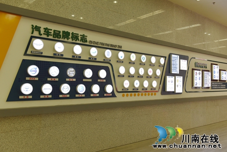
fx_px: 202
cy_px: 76
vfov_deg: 41.2
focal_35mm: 32
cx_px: 114
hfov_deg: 58.7
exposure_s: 1/125
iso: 400
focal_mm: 32
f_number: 5.6
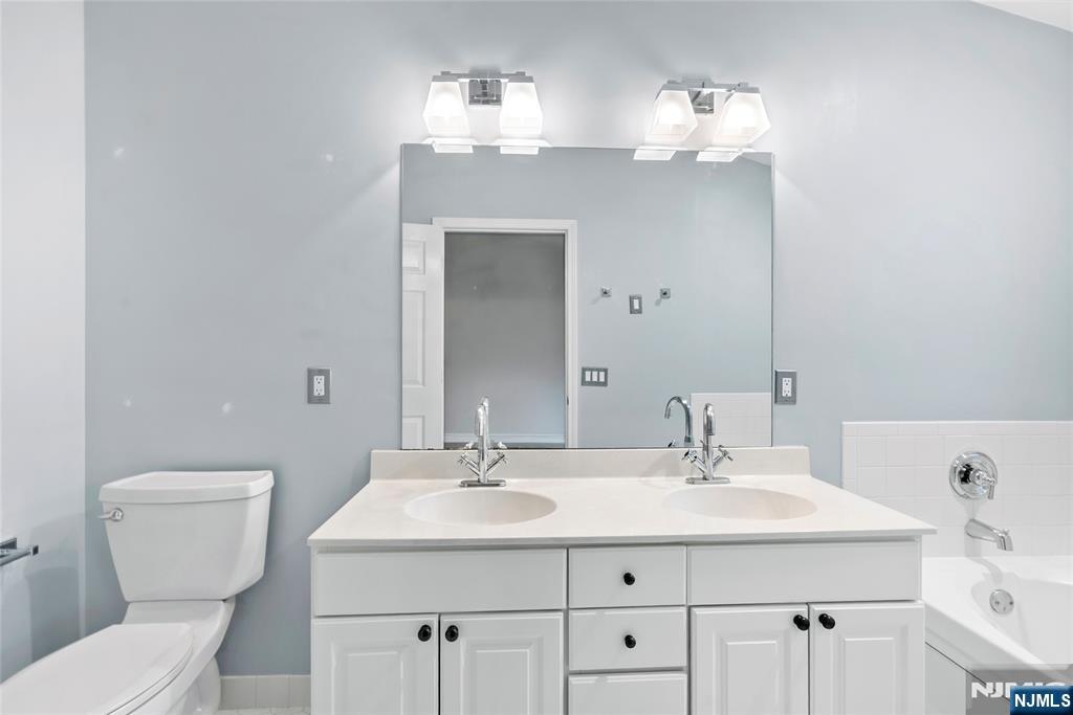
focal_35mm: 16
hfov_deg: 96.7
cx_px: 536
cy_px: 358
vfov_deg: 73.8
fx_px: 477
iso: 250
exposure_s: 1/2
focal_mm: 16
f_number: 9
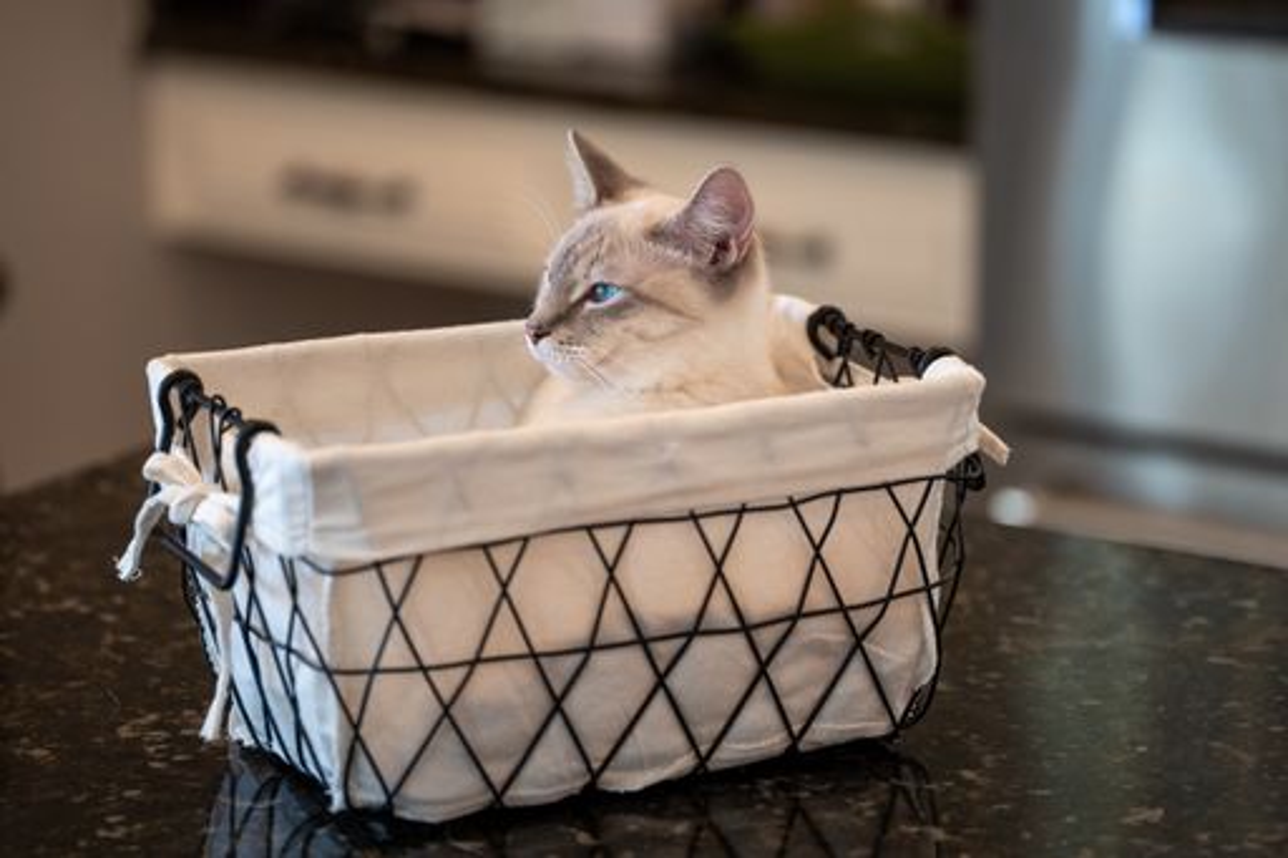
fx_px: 3755
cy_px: 429
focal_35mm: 105
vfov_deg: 13.0
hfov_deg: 19.5
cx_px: 644
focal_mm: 105
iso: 1000
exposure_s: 1/100
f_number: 2.8
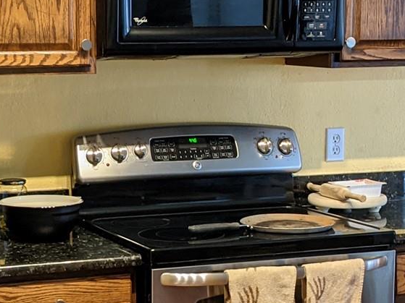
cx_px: 131
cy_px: 201
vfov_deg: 14.9
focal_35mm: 99
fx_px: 1158
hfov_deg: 19.8
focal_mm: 4.38
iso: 283
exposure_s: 1/24
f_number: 1.73
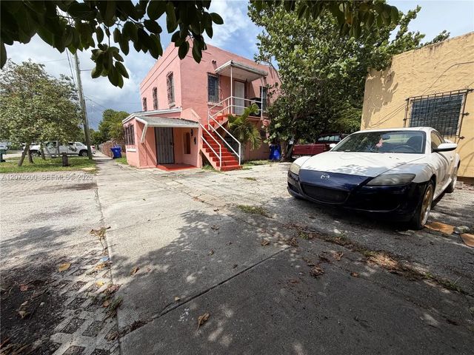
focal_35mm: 14
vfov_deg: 85.7
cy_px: 178
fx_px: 192
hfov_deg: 102.1
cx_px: 237
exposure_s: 1/770
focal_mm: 2.22
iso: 20
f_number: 2.2
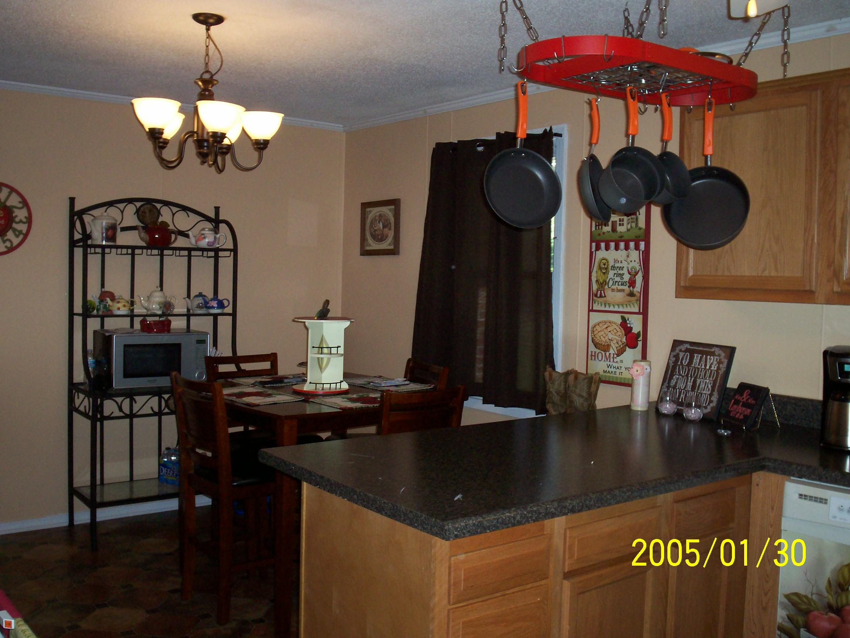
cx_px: 425
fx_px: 884
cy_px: 319
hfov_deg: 51.4
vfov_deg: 39.7
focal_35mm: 36
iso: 140
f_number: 4.5
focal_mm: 5.9
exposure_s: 1/64
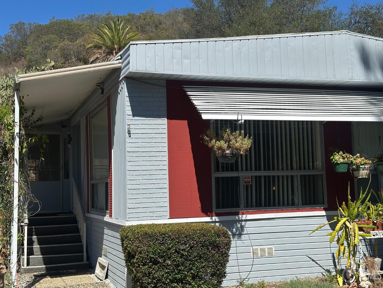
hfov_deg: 39.7
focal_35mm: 48
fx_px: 531
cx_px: 192
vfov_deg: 30.3
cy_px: 144
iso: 64
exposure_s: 1/5882
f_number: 1.78
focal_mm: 6.86
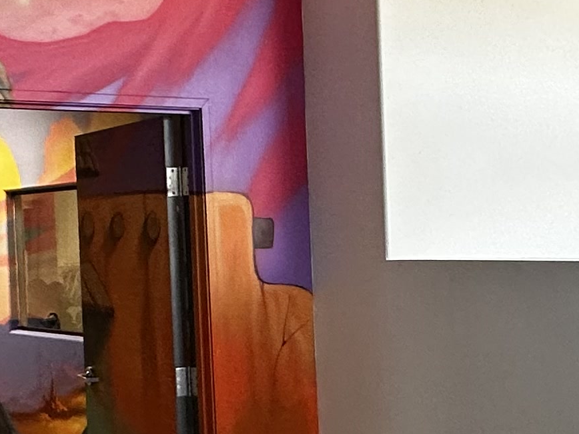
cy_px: 254
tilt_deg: +0.5
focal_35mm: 65
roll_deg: +2.2
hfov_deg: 29.8
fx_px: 1087
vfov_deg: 22.6
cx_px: 328
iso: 200
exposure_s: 1/120
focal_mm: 2.22
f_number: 2.2
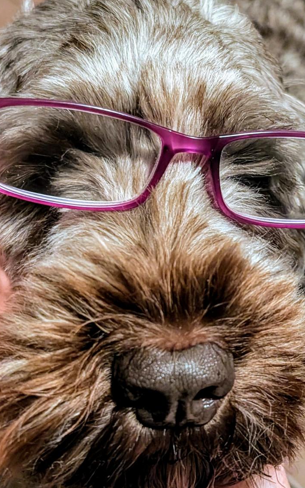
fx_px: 479
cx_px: 159
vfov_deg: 54.0
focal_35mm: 36
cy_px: 261
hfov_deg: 35.3
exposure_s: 1/42.2
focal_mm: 6.9
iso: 1423
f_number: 1.68
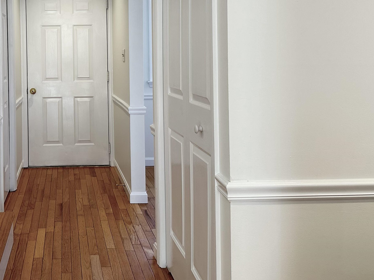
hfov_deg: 44.5
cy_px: 64
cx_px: 73
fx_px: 432
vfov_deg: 35.0
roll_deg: +0.7
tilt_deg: -0.4
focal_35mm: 40
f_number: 1.78
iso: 160
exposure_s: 1/60
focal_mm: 6.86
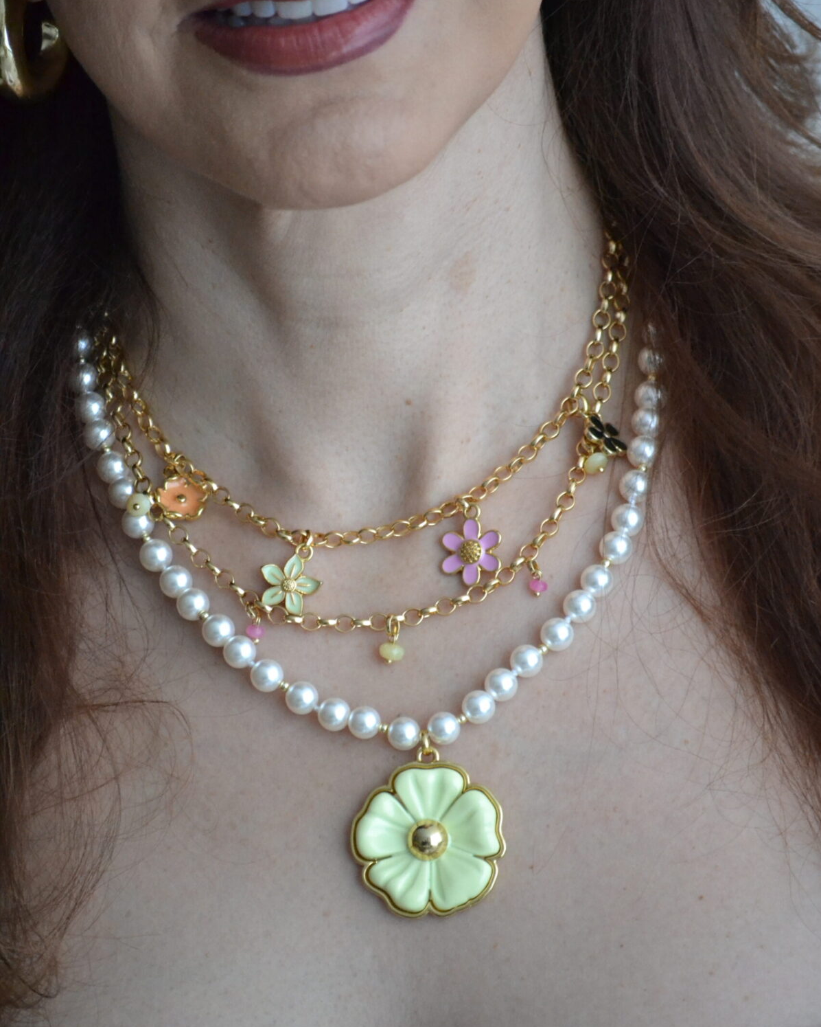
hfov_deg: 4.6
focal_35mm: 339
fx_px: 10296
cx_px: 411
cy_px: 510
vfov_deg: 5.7
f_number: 5.6
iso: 3200
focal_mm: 200
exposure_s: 1/125
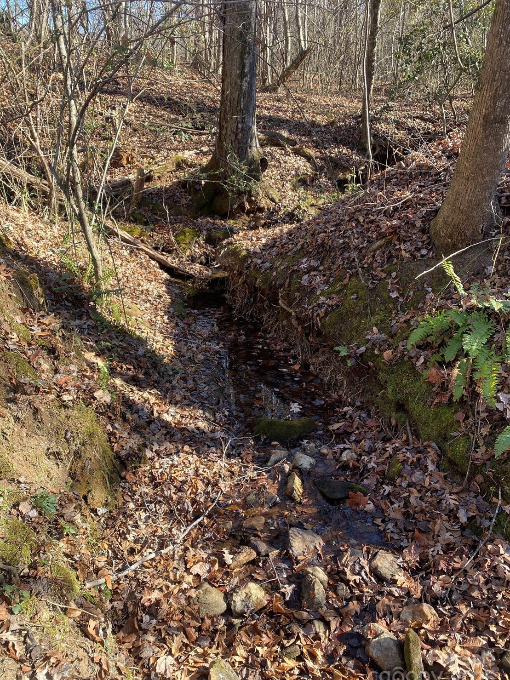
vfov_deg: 65.3
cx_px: 249
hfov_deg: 51.3
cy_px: 346
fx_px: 530
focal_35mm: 27
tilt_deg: -22.0
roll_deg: +1.8
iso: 32
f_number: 1.8
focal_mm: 4.25
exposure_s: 1/203
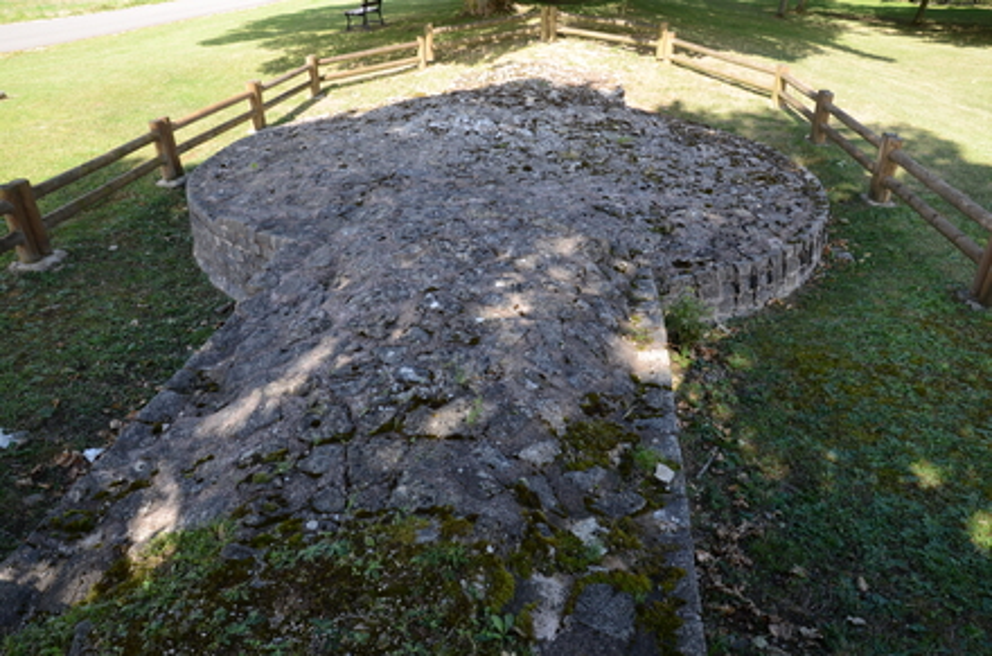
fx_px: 660
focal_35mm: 24
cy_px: 328
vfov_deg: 52.9
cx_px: 496
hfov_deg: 73.9
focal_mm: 16
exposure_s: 1/200
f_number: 7.1
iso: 320
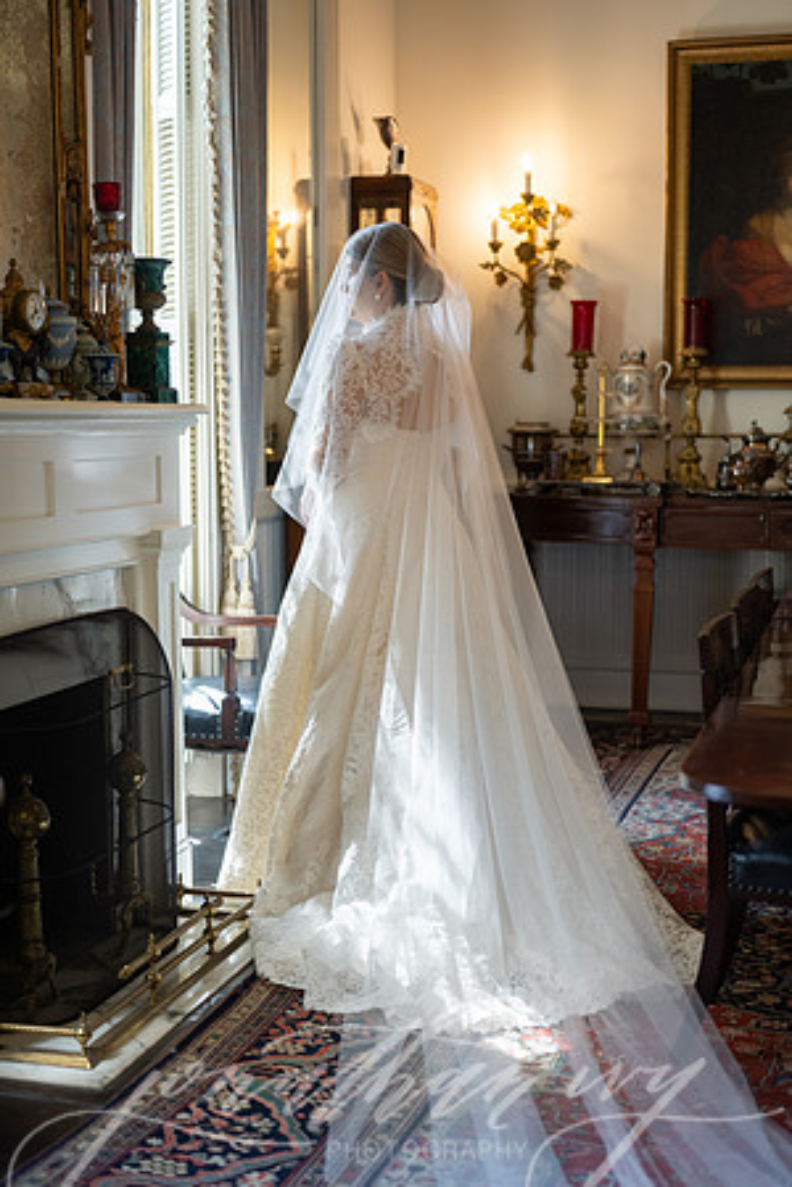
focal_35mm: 50
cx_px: 396
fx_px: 1650
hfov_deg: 27.0
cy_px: 594
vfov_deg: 39.6
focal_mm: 50
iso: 500
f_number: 2
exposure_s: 1/160
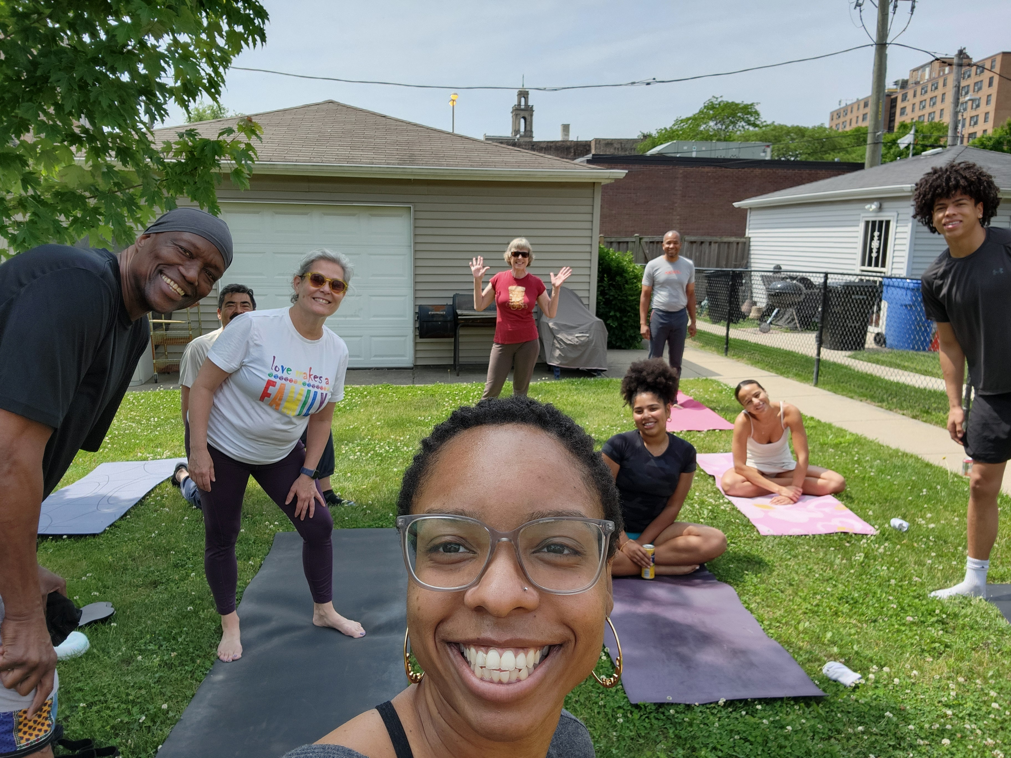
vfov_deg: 54.9
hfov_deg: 69.4
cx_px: 506
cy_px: 379
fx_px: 730
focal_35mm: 25
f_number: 2.2
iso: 50
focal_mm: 3.3
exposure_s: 1/713
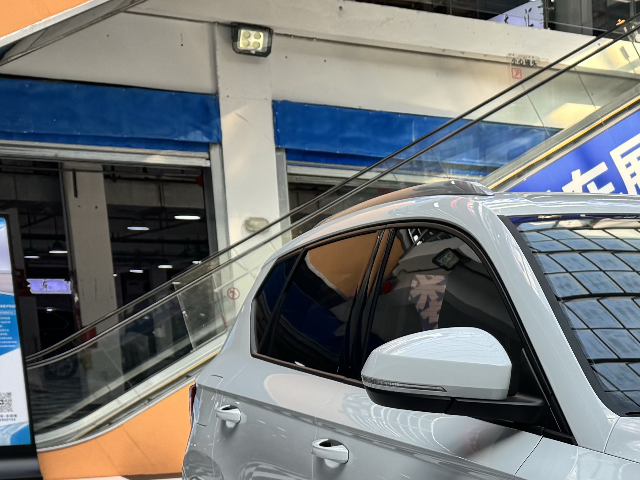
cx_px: 825
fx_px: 1294
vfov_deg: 19.8
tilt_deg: -9.9
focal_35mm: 70
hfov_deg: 24.4
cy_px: 567
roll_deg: +0.8
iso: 80
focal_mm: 6.76
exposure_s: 1/639
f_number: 1.78
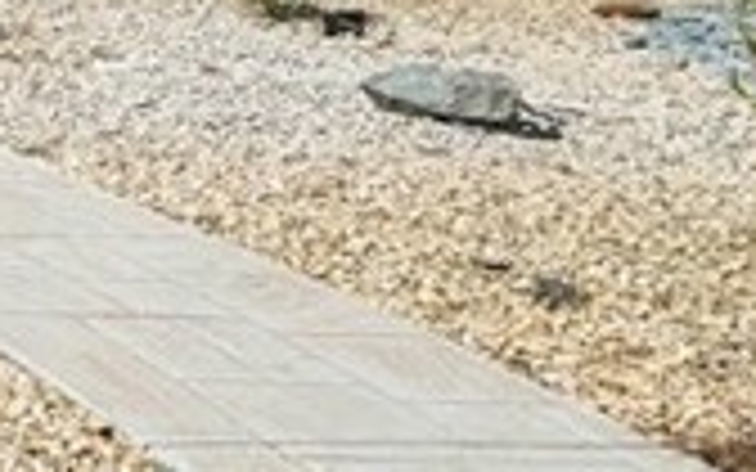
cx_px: -1192
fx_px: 1793
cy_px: -297
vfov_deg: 13.8
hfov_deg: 13.8
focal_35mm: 87
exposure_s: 1/320
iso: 100
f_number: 8
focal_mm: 14
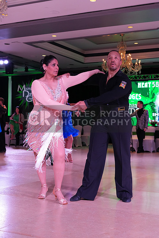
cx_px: 80
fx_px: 344
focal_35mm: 52
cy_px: 119
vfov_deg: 38.2
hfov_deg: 26.0
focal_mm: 52
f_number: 8
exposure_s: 1/250
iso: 3200
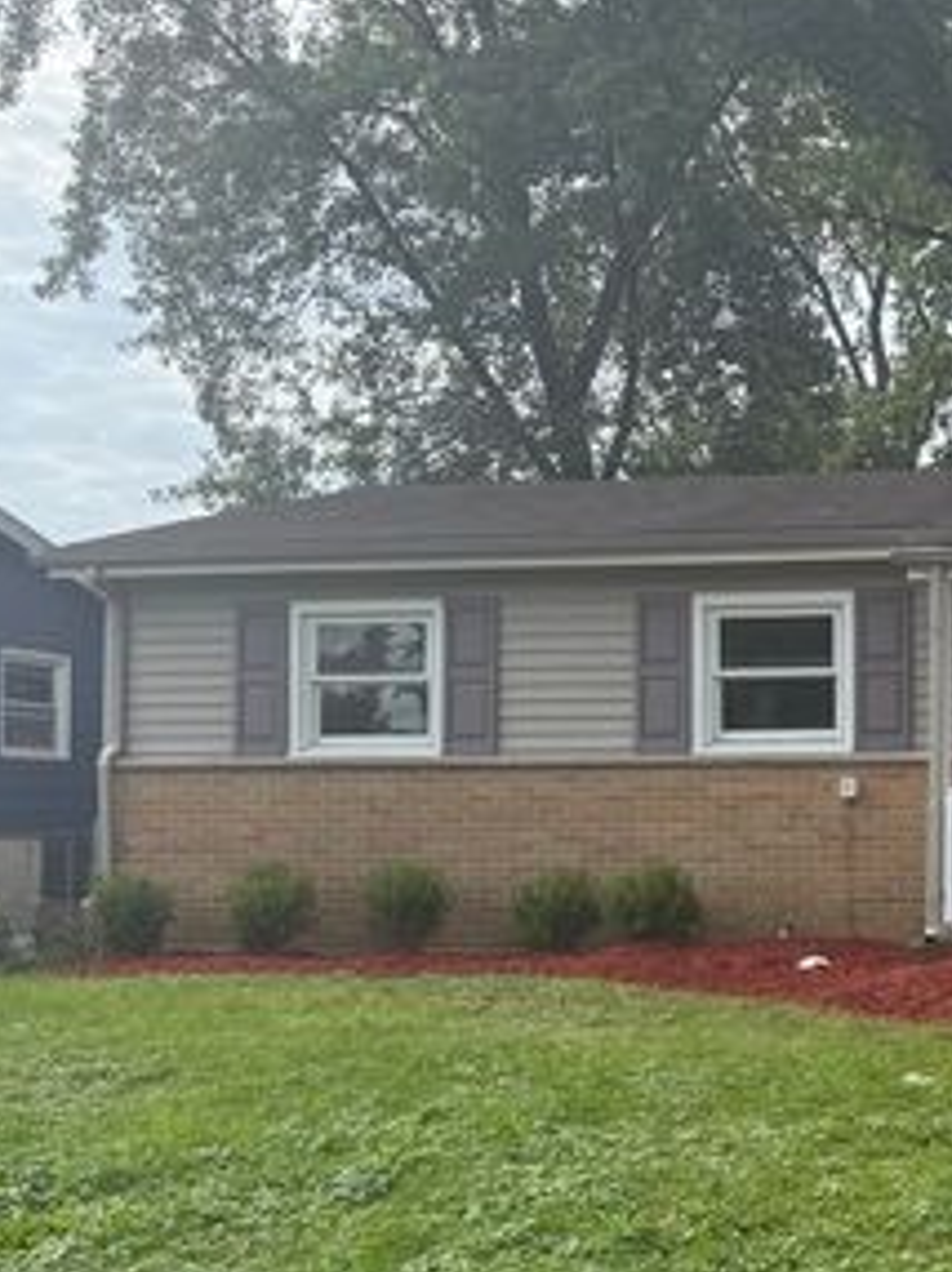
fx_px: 2057
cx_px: 1077
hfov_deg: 24.2
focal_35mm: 56
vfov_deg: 34.2
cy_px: 794
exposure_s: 1/3021
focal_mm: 6.76
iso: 100
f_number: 1.78
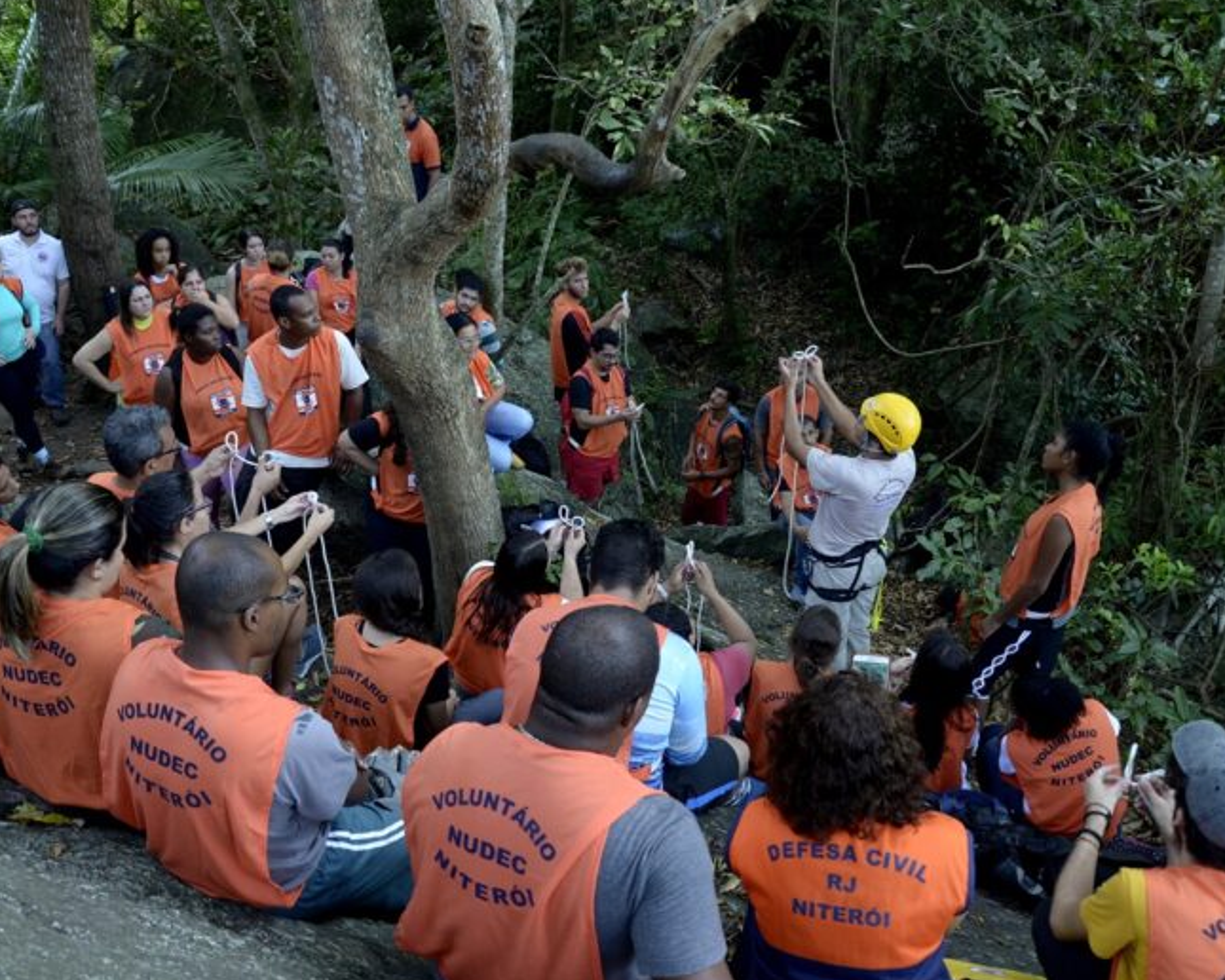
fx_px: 1326
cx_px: 575
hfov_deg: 49.5
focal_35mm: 37
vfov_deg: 40.6
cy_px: 489
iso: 400
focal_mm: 21
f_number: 5.6
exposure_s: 1/20
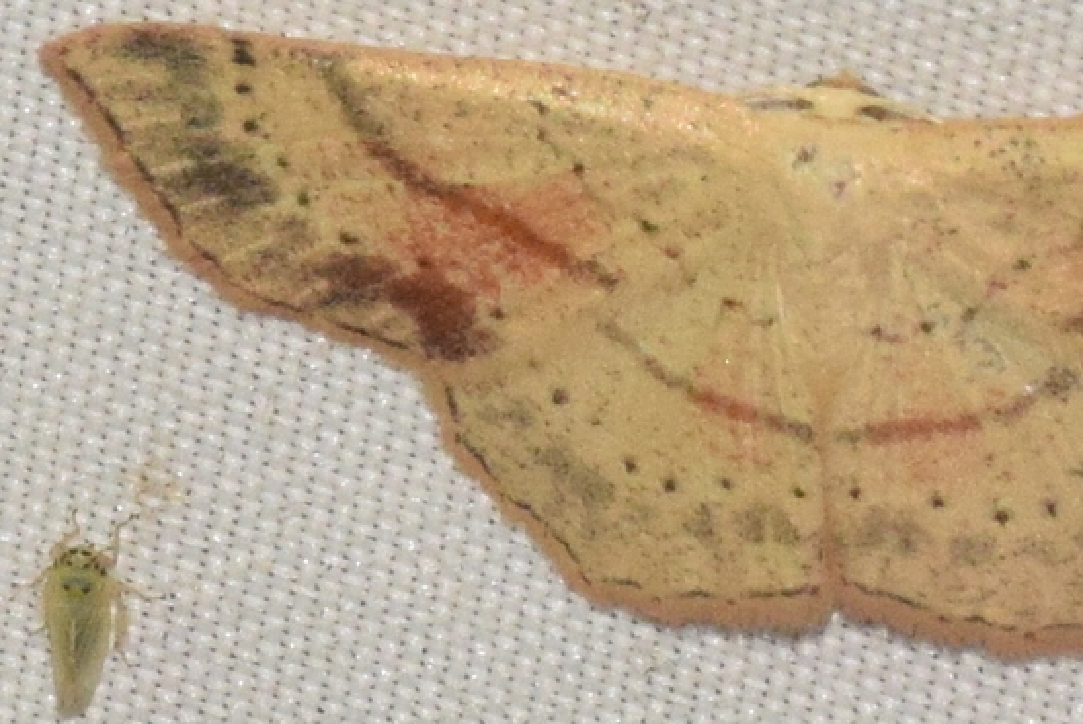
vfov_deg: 3.8
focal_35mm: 362
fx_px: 10898
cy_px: 418
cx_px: 863
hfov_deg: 5.7
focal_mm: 140
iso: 1000
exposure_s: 1/200
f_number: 16
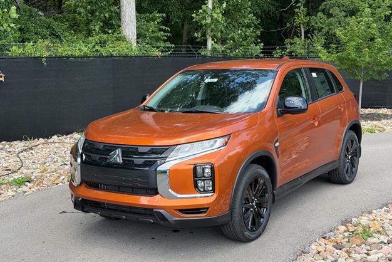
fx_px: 556
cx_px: 195
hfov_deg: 38.9
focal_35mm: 51
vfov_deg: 26.5
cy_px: 149
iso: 100
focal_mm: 6.76
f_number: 1.78
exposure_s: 1/1027
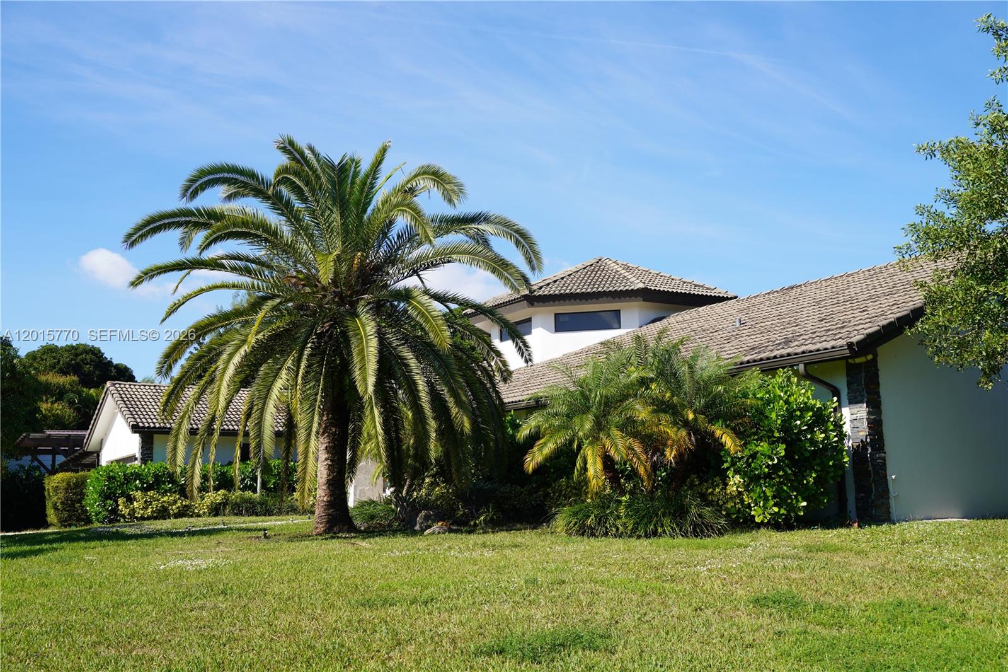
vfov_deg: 35.9
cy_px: 336
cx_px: 504
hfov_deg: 51.9
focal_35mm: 37
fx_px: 1036
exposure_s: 1/125
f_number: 9
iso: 100
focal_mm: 37
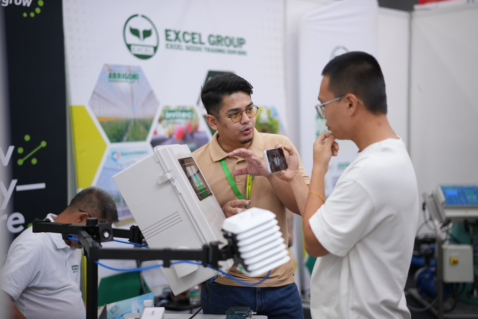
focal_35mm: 50
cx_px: 239
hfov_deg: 39.6
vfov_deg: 27.0
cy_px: 160
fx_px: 664
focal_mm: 50
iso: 320
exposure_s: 1/200
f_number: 1.4
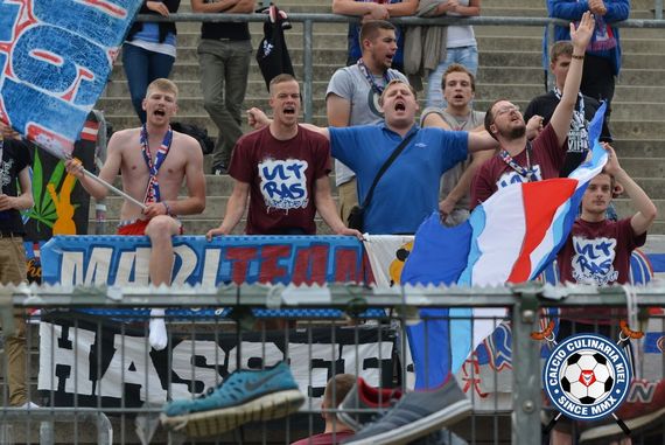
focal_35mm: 105
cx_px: 332
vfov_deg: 13.1
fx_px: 1941
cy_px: 222
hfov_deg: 19.4
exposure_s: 1/1250
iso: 400
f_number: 5
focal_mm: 70
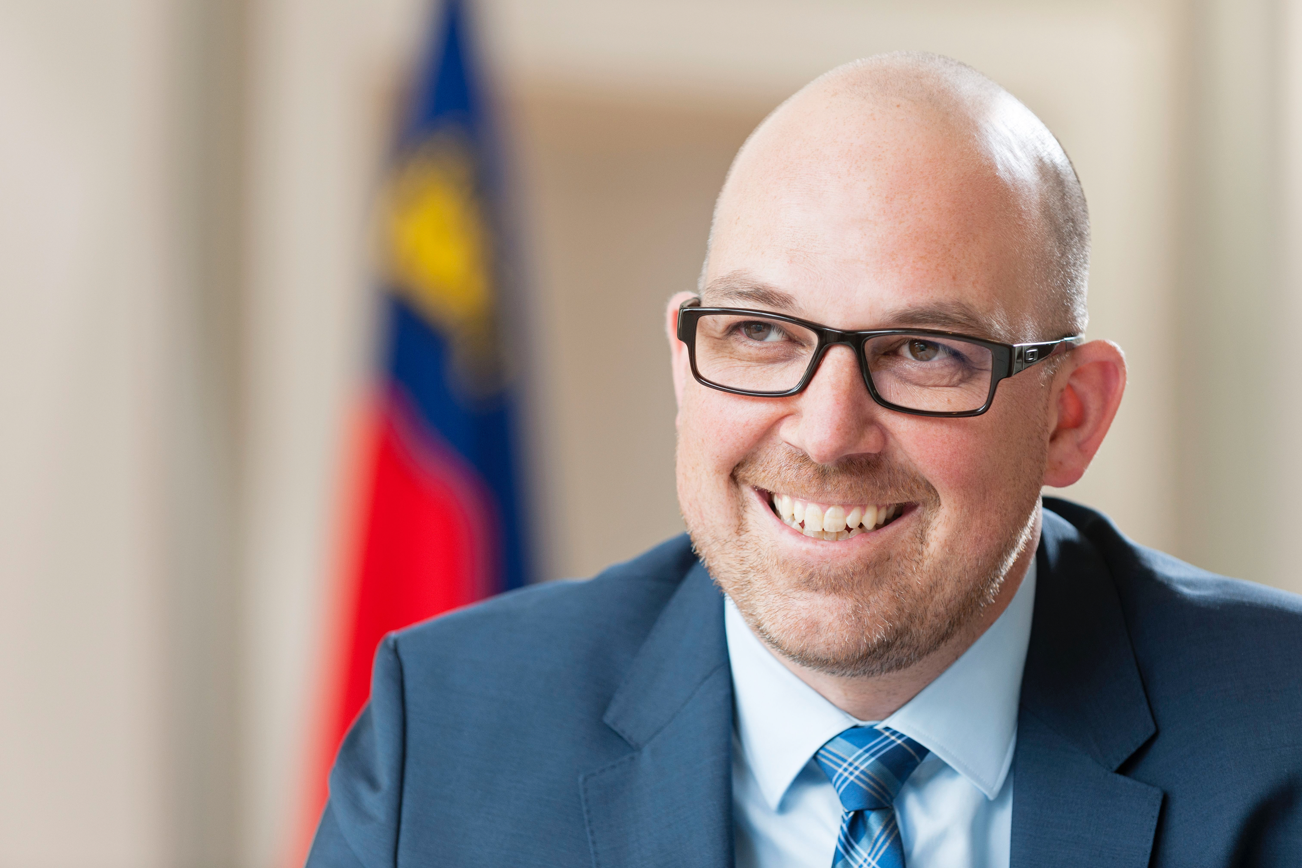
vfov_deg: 7.6
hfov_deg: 11.4
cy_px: 434
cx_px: 651
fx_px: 6509
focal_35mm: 180
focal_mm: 180
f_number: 5
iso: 400
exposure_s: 1/160
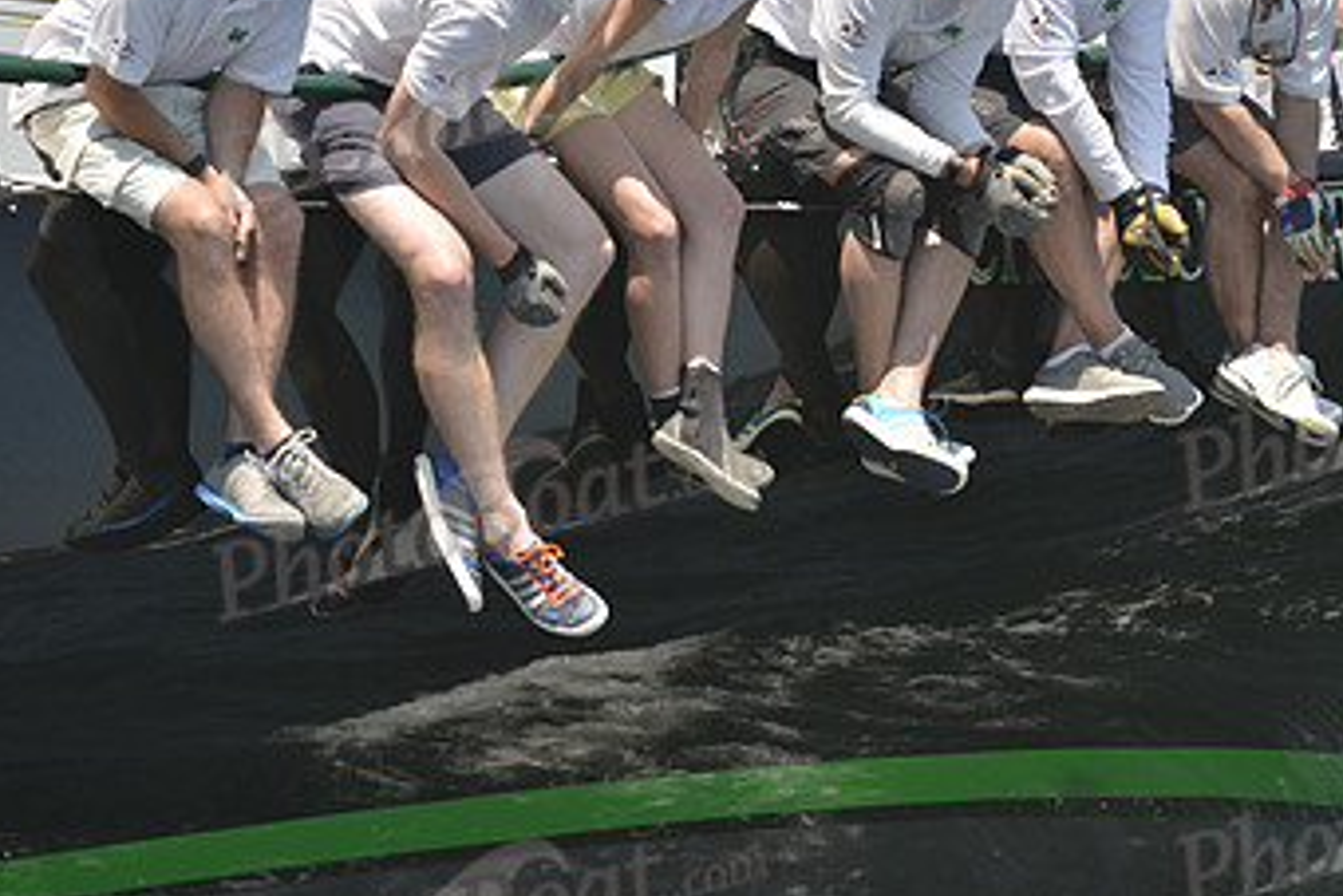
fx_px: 17801
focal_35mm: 477
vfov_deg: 2.9
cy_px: 259
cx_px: 976
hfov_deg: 4.3
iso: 280
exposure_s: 1/1250
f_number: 5
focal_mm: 280
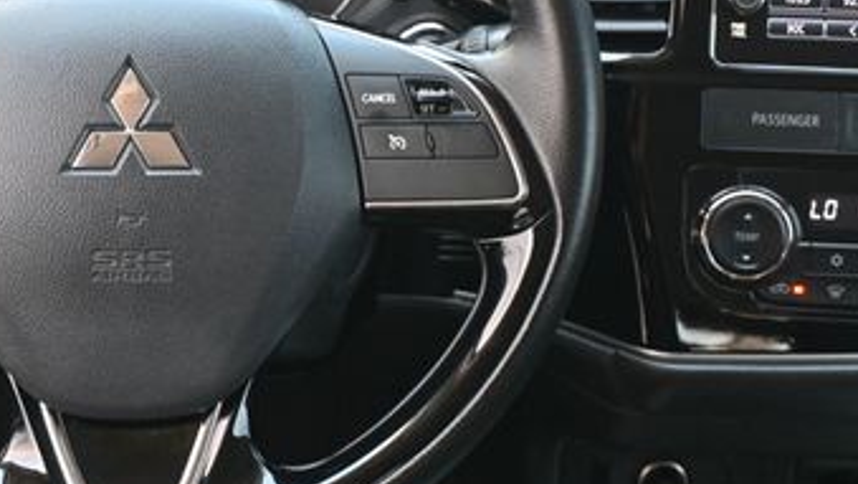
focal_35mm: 81
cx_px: 129
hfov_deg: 25.4
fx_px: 1855
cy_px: 124
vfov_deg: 14.8
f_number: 4.5
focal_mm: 27.5
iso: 1000
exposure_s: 1/125
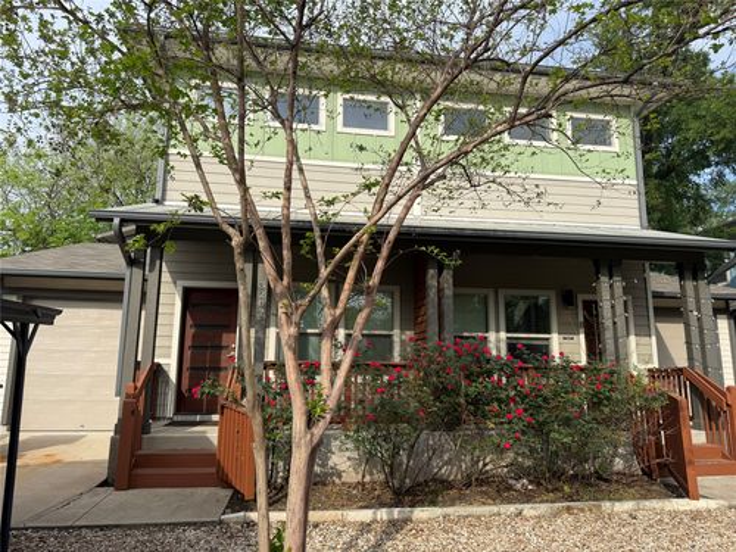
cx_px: 368
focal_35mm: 24
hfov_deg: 71.6
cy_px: 276
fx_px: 510
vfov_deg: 56.8
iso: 80
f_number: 1.78
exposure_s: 1/2907
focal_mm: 6.76
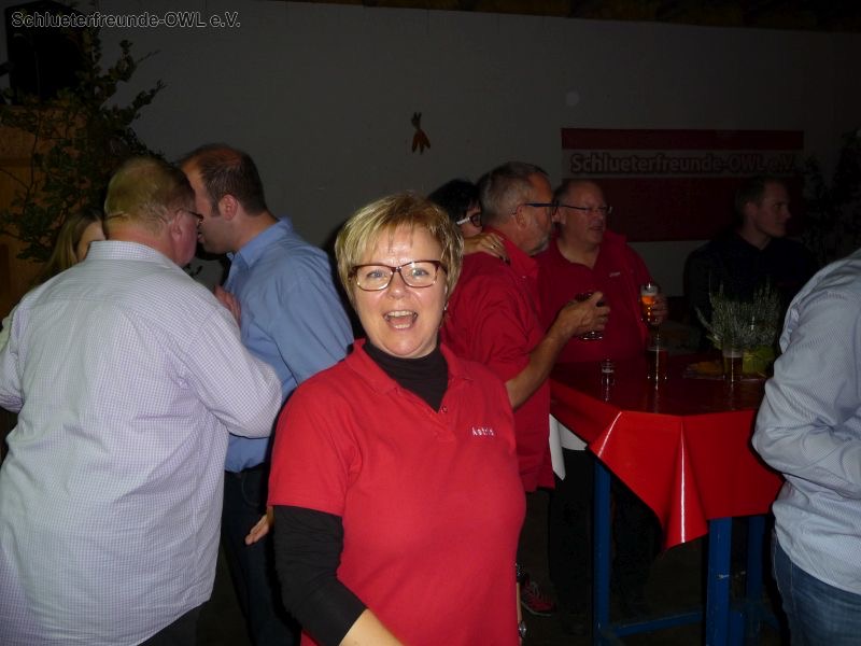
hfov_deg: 60.0
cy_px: 323
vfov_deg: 46.8
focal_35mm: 30
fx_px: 746
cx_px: 430
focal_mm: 5
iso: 125
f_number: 3.4
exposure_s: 1/30
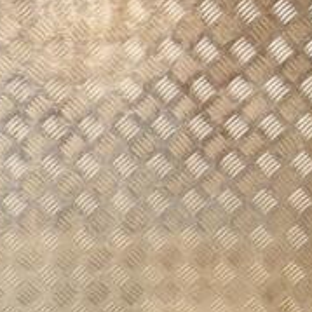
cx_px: -200
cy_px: 223
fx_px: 959
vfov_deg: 18.4
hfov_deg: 16.3
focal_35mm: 94
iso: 800
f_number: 6.3
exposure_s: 1/200
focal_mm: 22
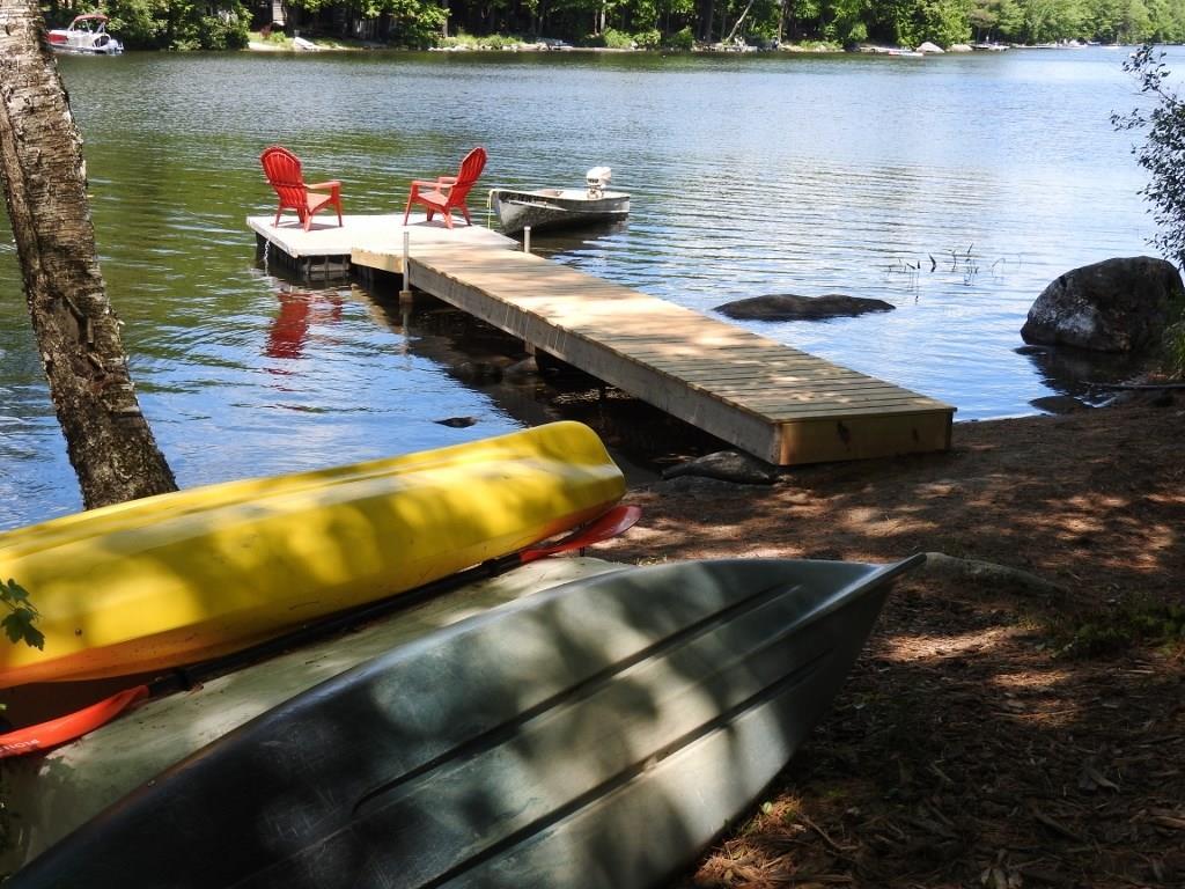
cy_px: 444
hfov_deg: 38.2
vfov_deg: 29.1
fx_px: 1712
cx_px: 592
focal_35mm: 50
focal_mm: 9
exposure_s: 1/320
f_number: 4
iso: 100
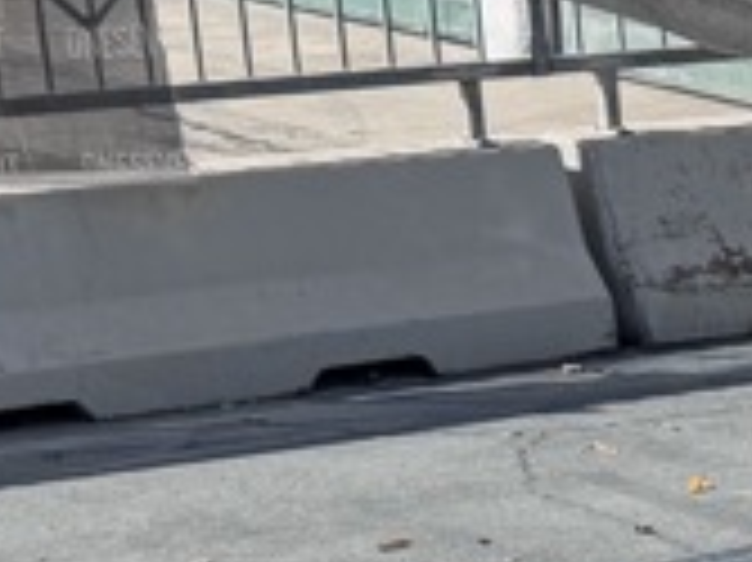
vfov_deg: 8.3
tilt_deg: -21.1
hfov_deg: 10.9
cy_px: 1223
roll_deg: -0.6
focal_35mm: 168
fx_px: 3647
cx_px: 1445
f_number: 1.78
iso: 80
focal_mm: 6.76
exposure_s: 1/4310
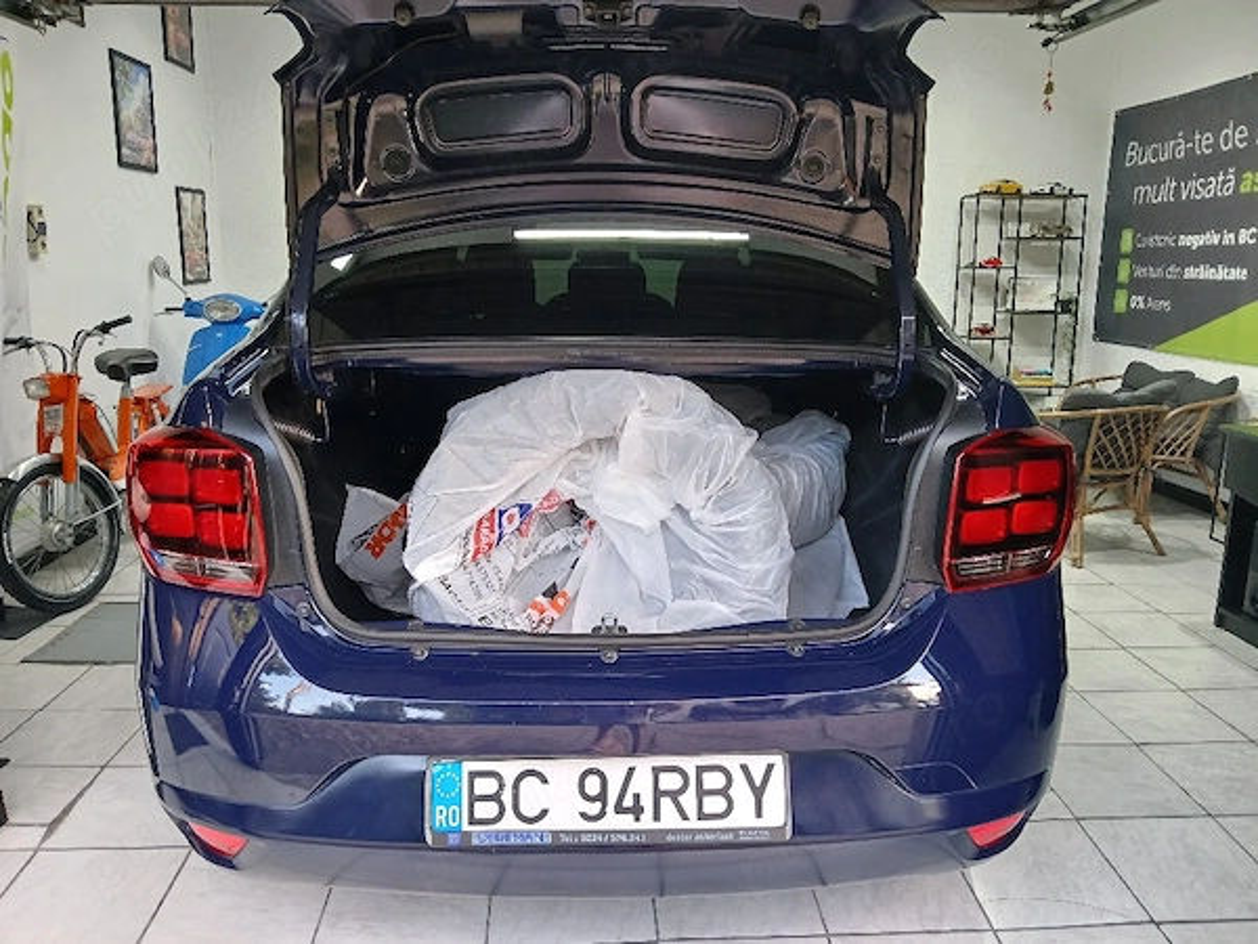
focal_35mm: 26
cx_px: 629
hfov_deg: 67.3
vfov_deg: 53.1
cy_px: 472
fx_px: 945
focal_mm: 3.98
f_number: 1.8
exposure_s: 1/50.3
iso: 125
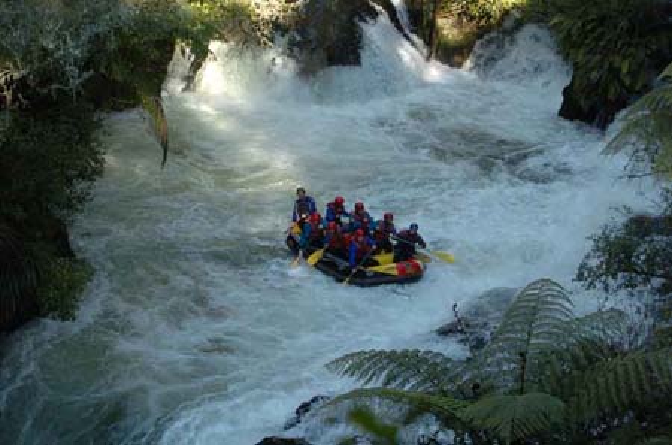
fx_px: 2235
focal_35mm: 120
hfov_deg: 17.1
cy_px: 222
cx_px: 336
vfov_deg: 11.4
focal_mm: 80
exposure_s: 1/350
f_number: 3.8
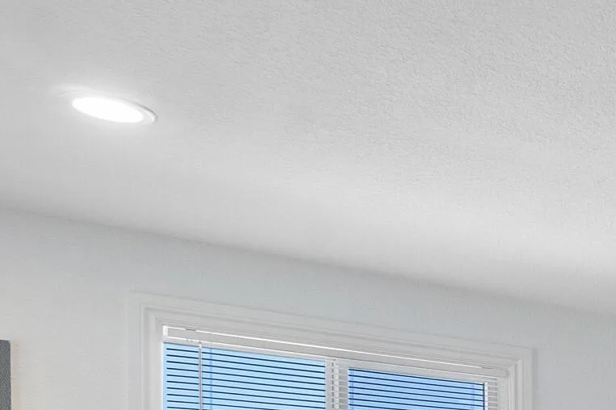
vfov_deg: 20.5
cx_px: 953
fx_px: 1009
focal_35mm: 59
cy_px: 569
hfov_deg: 24.9
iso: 160
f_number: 11
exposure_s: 1/6
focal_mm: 10
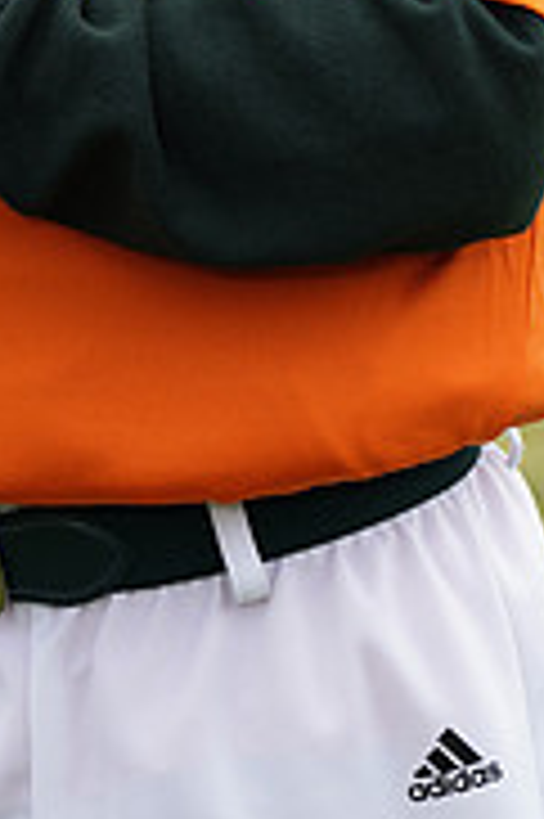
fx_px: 12399
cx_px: 65
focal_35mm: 546
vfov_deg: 3.8
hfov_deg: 2.5
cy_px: -346
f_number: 7.1
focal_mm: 171
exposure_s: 1/250
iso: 100
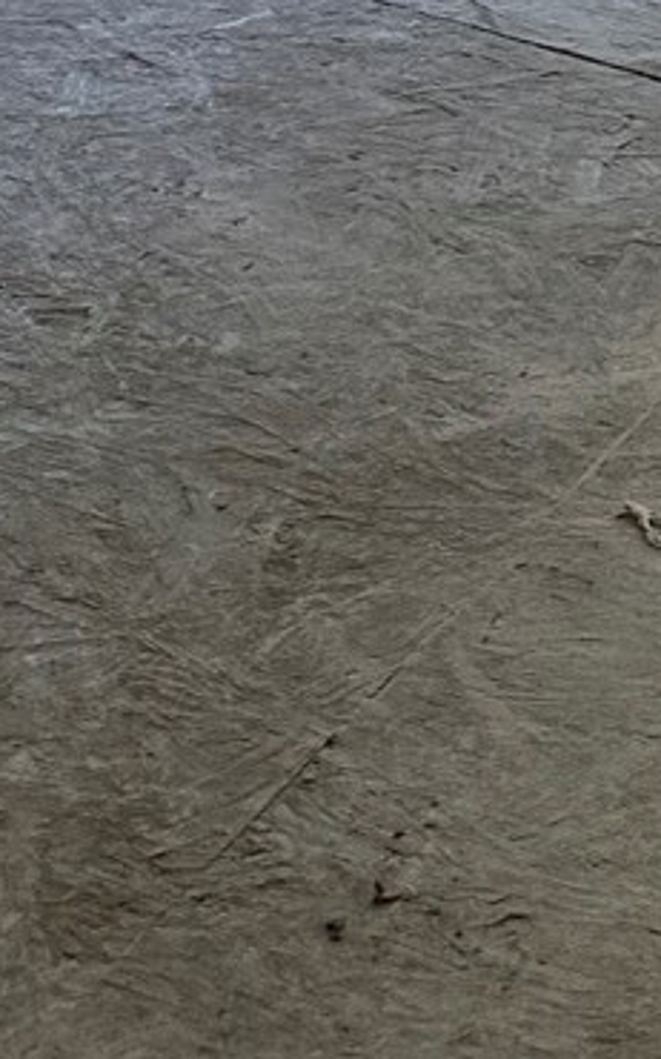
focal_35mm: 141
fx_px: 4067
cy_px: -1397
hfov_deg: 9.0
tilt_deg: -8.9
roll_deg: +0.3
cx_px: 1039
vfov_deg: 12.2
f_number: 1.78
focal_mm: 6.76
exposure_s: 1/65
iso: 200
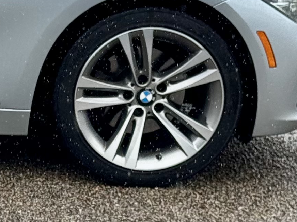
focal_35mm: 222
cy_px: -45
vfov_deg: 6.6
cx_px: -315
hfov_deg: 8.4
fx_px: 1905
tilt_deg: -7.7
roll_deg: +1.2
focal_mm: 6.76
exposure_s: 1/1287
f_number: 1.78
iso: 64
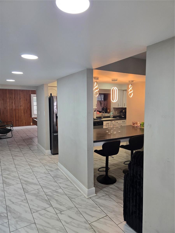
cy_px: 116
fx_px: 155
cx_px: 88
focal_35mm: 23
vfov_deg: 73.9
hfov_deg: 58.9
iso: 80
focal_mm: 5.4
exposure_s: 1/120
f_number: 1.8
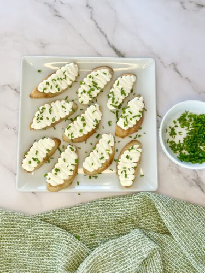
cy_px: 136
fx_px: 379
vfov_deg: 39.7
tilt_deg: -78.9
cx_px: 102
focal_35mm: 48
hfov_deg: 30.3
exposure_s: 1/291
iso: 80
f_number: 1.78
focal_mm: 6.86
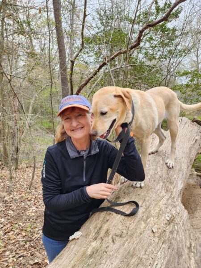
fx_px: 178
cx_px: 100
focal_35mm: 23
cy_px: 134
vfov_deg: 73.9
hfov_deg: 58.9
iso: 50
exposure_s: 1/180
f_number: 1.8
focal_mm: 6.4
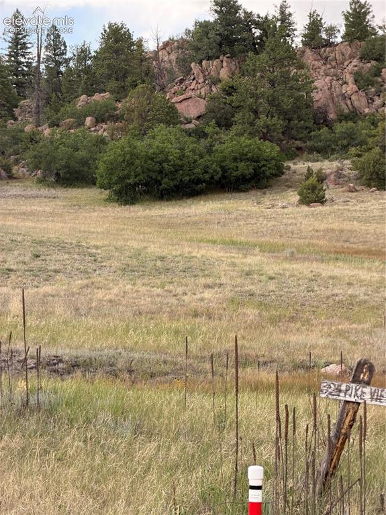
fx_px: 1488
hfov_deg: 14.8
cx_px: 193
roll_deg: +0.6
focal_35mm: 100
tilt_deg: -1.5
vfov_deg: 19.7
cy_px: 258
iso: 50
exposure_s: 1/133
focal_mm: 16.89
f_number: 2.8
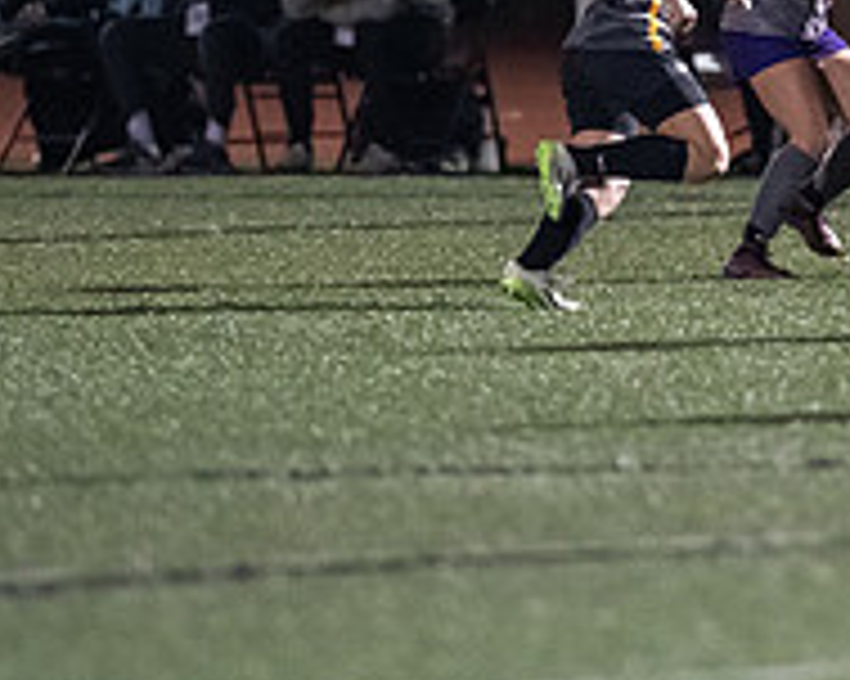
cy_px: 34
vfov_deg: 1.8
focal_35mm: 866
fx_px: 21774
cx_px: 783
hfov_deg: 2.2
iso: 8000
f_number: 2.8
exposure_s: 1/1000
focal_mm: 300
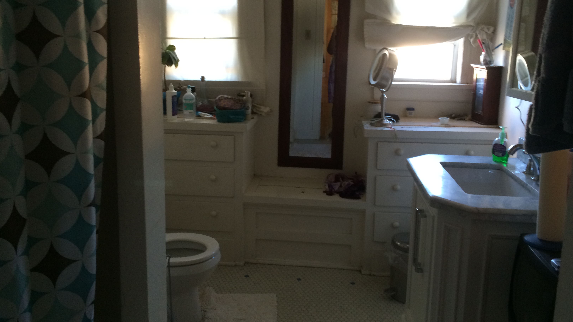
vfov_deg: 35.4
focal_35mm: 33
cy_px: 122
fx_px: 501
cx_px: 285
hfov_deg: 59.5
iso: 125
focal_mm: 4.12
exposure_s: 1/30
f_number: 2.2
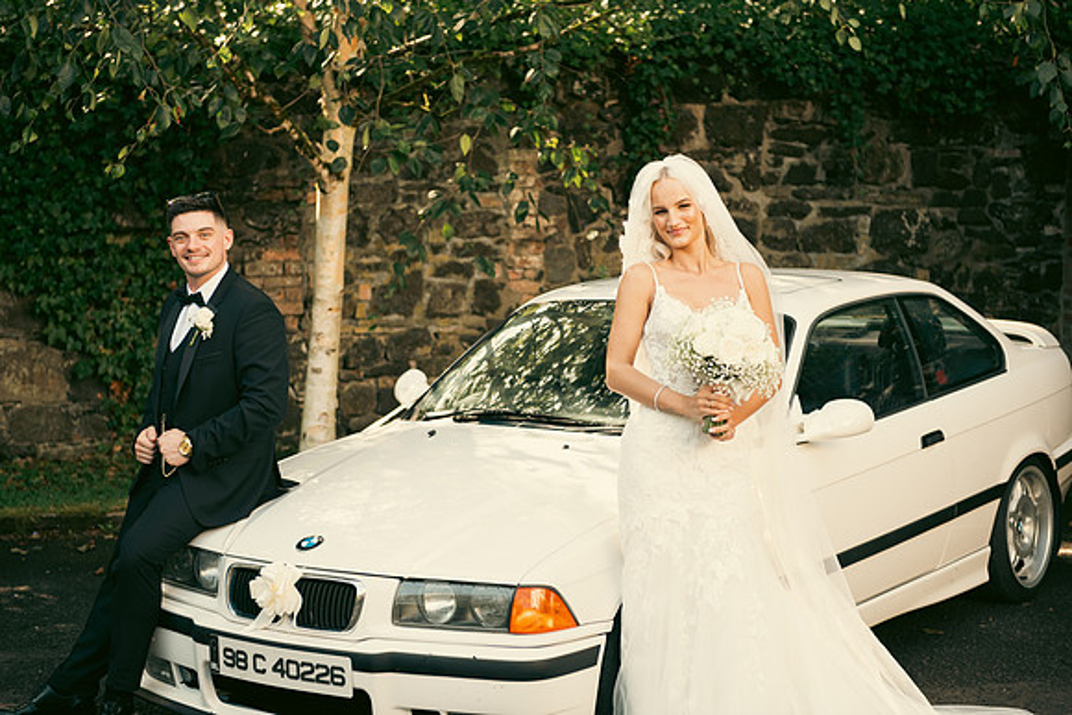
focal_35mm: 70
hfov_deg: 28.8
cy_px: 358
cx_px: 536
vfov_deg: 19.5
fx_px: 2085
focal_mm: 70
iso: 160
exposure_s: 1/200
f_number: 3.5
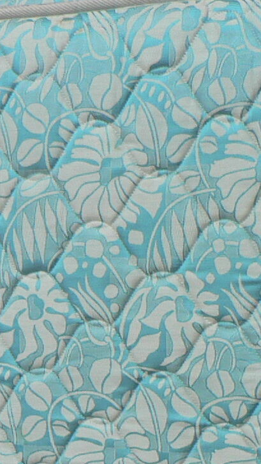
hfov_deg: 8.8
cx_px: 87
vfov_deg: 15.2
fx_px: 1699
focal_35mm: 138
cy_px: 501
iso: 80
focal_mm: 6
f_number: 2.8
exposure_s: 1/320
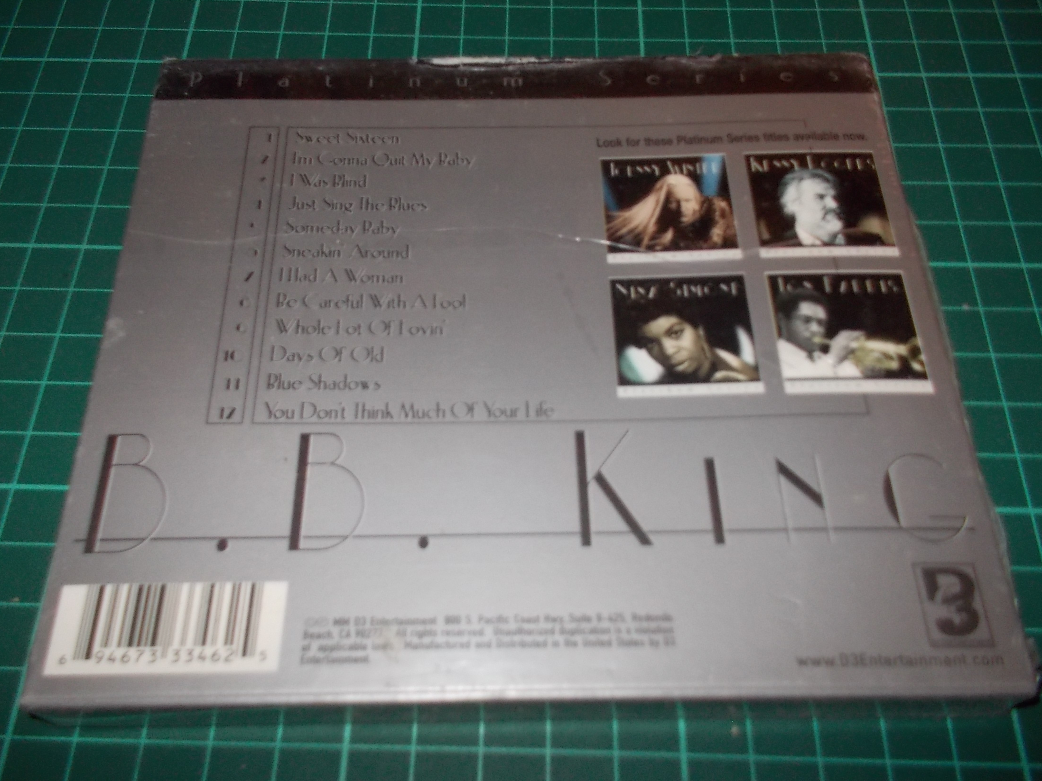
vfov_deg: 46.8
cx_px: 515
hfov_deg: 60.0
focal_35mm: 30
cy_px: 381
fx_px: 903
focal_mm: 4.1
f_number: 3.3
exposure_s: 1/30
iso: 200
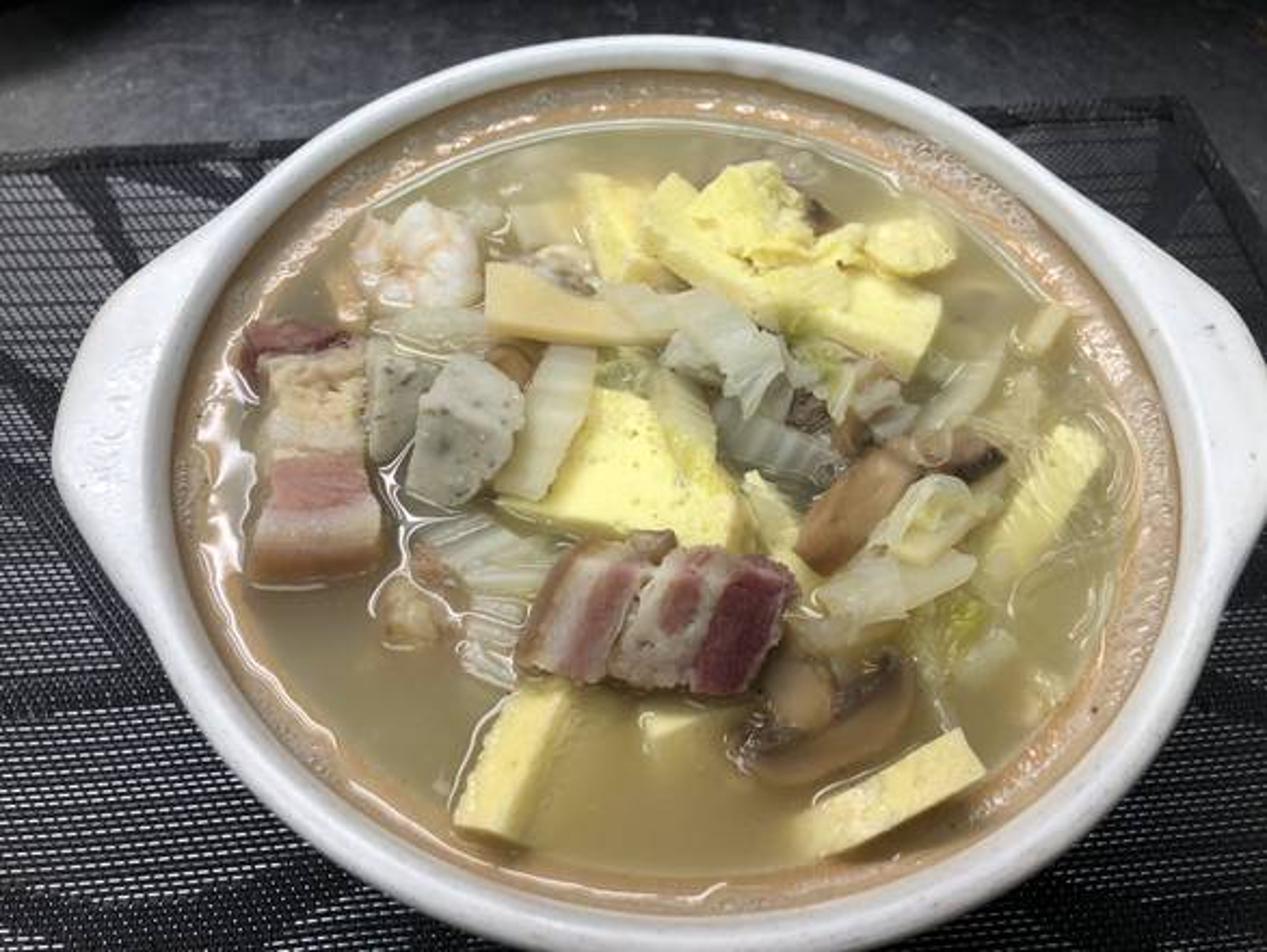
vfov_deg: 49.8
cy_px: 476
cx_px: 634
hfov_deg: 63.4
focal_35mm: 28
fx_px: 1025
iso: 50
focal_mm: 4
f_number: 1.8
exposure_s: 1/120
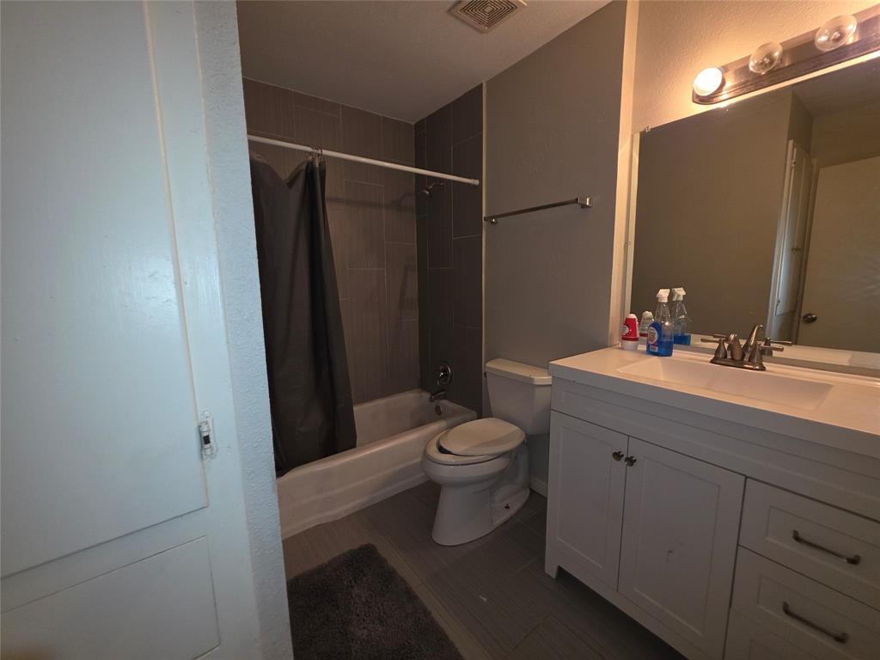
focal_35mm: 13
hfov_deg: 106.2
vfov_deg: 89.9
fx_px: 330
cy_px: 330
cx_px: 440
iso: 100
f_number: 1.9
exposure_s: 1/30
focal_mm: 2.2
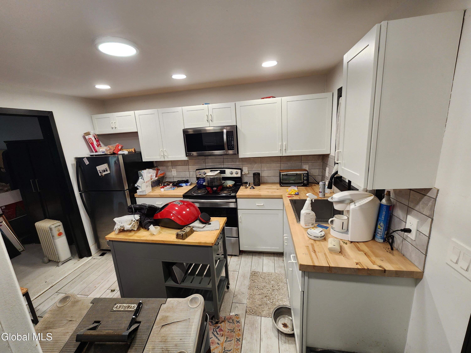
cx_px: 236
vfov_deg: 89.9
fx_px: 177
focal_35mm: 13
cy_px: 176
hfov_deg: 106.2
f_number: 2.2
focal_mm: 2.2
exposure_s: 1/60
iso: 125
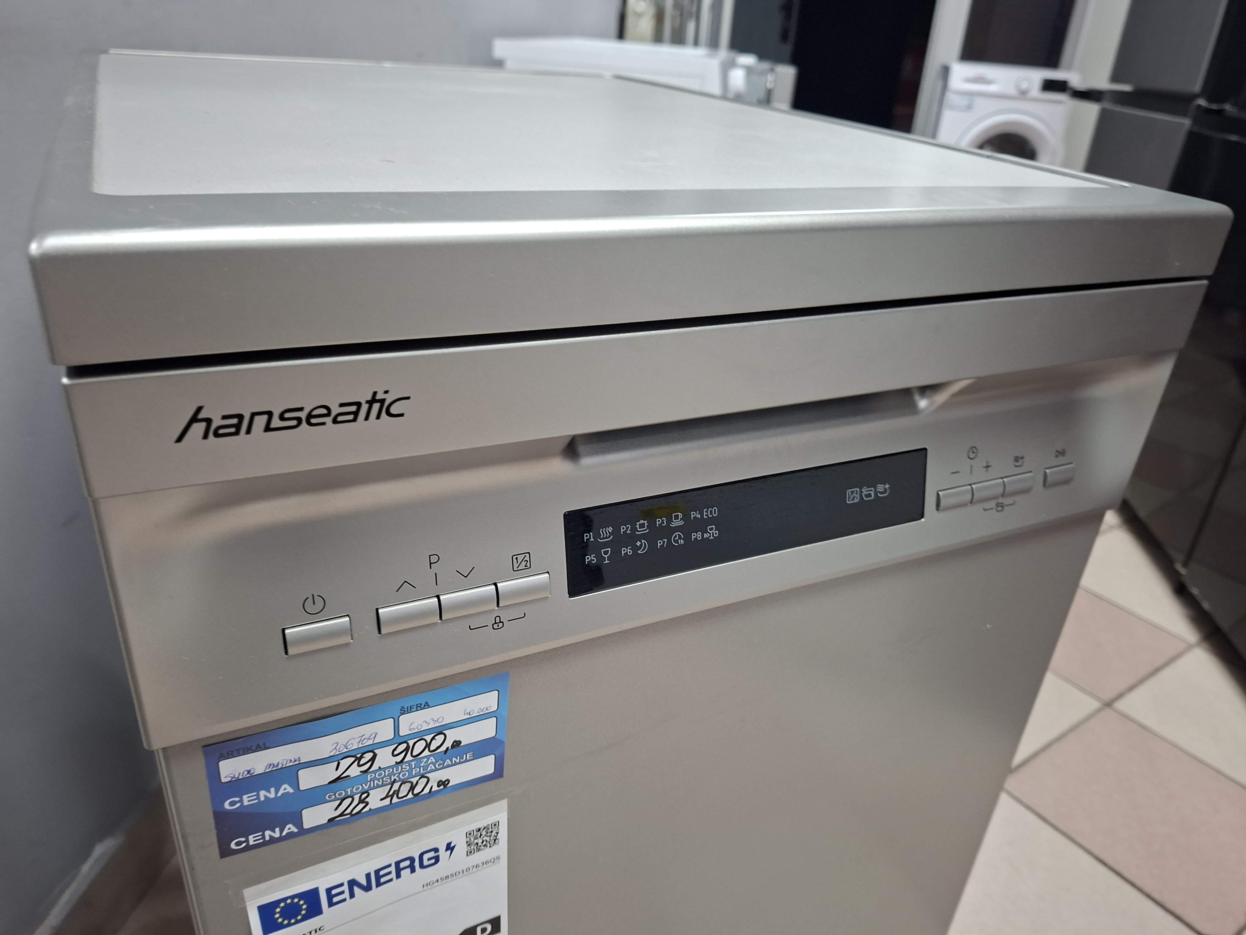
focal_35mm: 23
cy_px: 468
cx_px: 623
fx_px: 828
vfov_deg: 58.9
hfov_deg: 73.9
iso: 320
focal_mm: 5.54
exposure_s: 1/33
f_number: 1.8
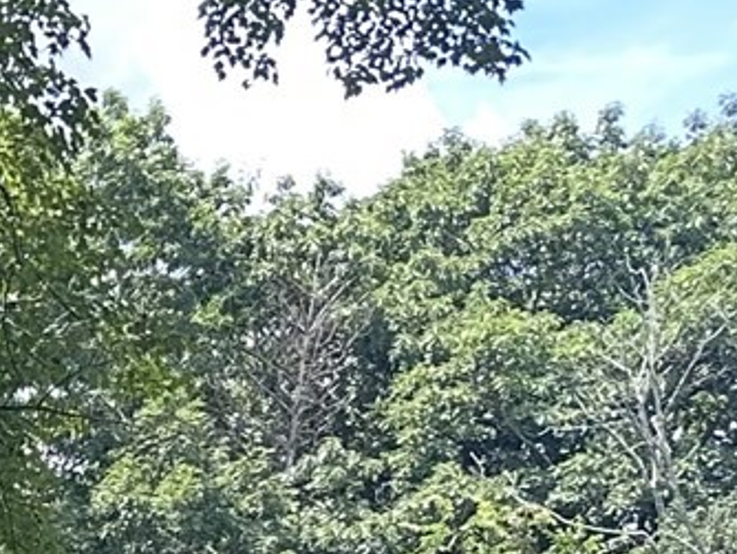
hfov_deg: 10.0
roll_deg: -2.1
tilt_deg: -8.0
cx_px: -1496
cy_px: 1406
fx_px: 3132
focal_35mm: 147
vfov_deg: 9.0
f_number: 1.78
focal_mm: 6.86
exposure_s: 1/508
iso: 80
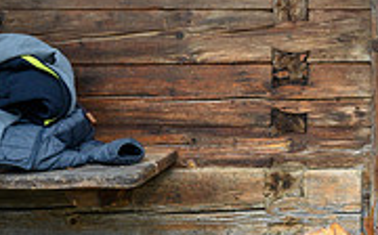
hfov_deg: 13.0
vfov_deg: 8.4
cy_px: -128
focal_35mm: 151
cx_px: 607
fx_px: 1554
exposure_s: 1/100
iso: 640
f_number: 5
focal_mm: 46
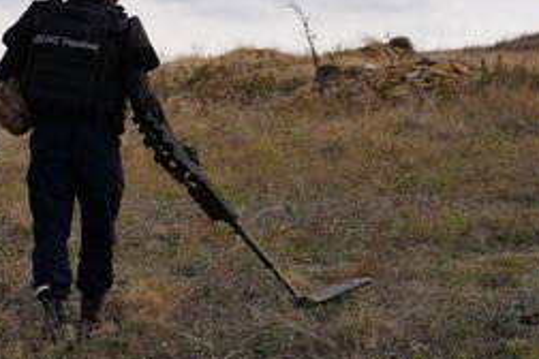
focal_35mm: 119
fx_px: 1782
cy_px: 93
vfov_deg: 11.5
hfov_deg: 17.1
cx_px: 139
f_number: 6.3
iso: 80
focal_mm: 75
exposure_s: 1/125
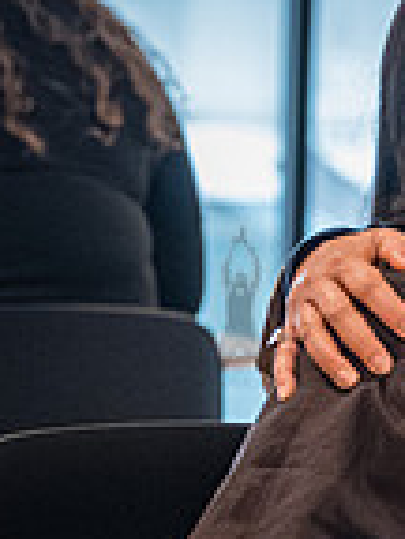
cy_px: 363
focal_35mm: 443
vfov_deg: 4.5
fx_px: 6911
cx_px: 996
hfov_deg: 3.3
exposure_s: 1/250
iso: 5000
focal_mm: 98
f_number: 4
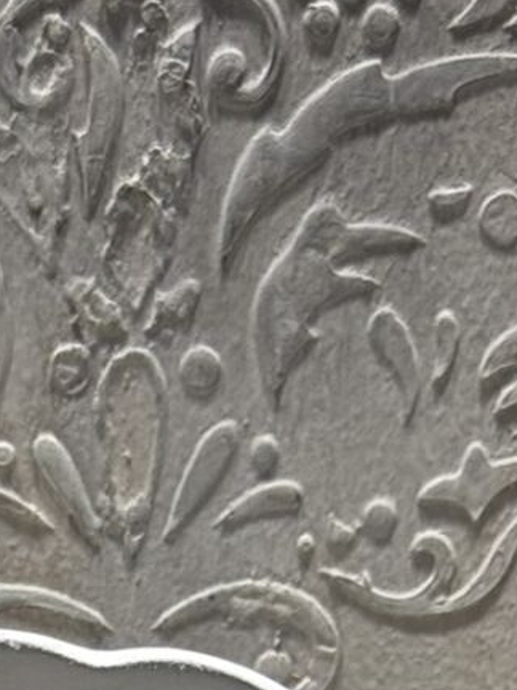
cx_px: -86
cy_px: 1495
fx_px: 4264
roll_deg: +0.9
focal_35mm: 214
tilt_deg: -15.7
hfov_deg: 6.9
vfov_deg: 8.6
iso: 64
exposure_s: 1/253
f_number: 1.78
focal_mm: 6.76
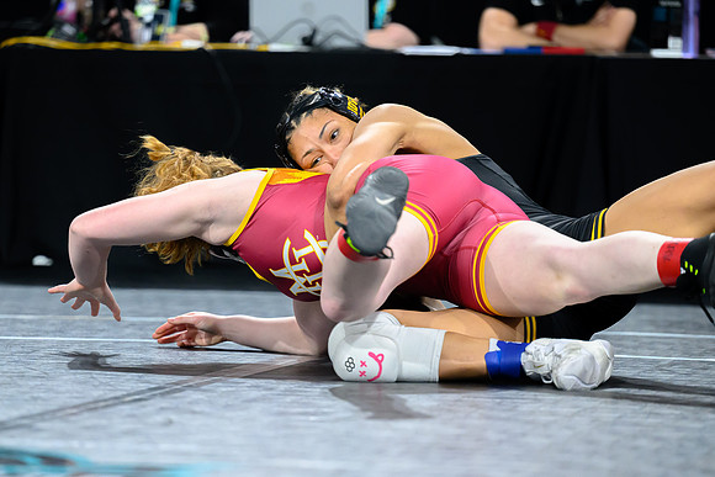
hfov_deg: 9.0
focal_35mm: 229
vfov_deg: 6.0
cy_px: 304
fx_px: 4544
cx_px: 265
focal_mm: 170
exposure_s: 1/800
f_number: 2.8
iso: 3600
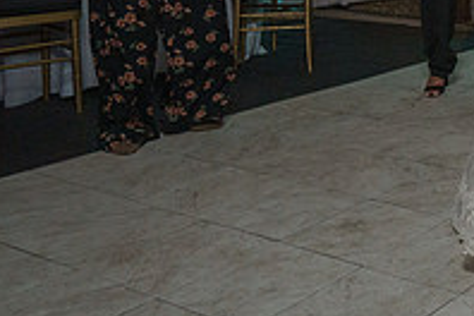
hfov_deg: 26.9
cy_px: -121
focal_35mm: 54
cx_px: 701
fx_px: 711
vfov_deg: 21.9
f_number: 5.6
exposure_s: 1/200
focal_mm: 16
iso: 2000
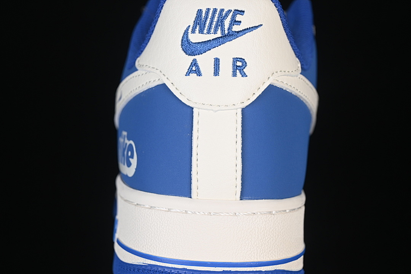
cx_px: 206
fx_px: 856
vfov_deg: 18.2
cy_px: 137
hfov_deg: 27.0
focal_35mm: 75
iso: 160
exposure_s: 1/80
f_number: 7.1
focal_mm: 50
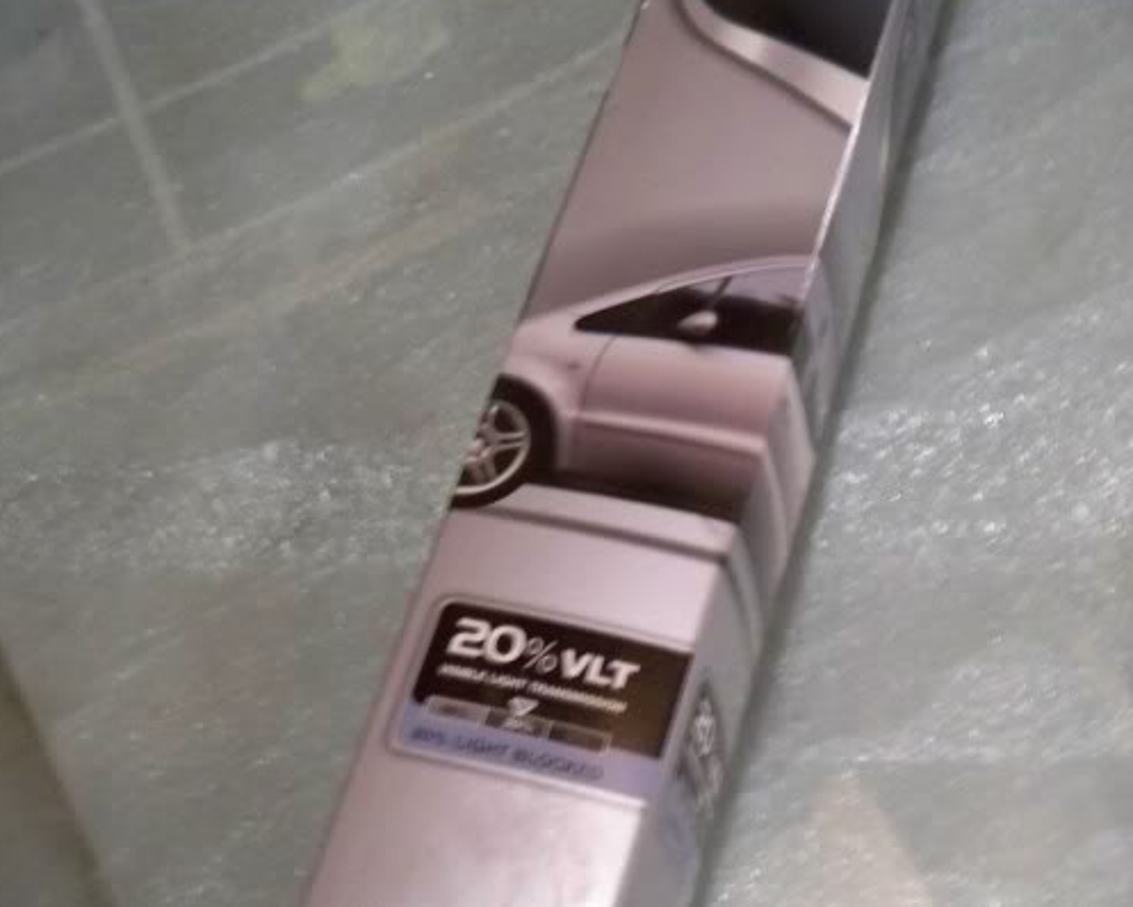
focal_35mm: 55
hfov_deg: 34.0
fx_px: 1845
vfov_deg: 27.3
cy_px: 656
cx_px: 695
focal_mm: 6.3
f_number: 3.1
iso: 400
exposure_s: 1/6
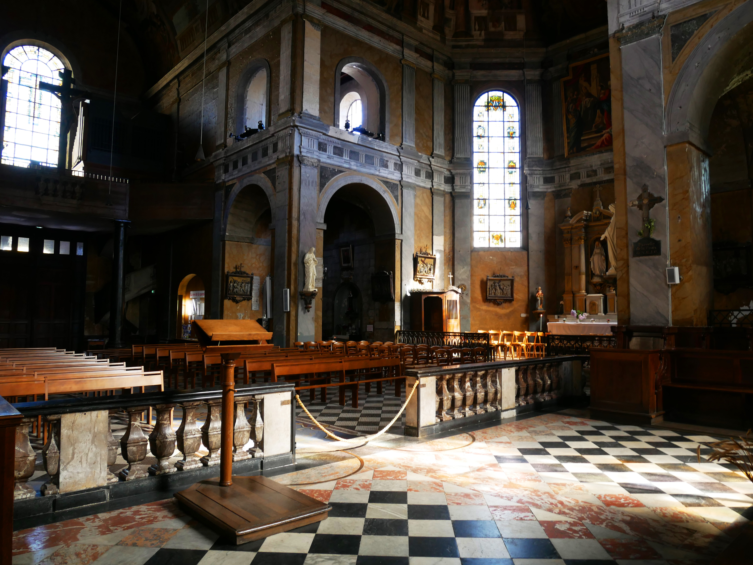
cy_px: 282
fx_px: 522
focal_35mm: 24
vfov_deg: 56.9
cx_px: 376
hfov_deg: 71.6
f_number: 5.6
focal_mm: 12
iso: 400
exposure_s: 1/8
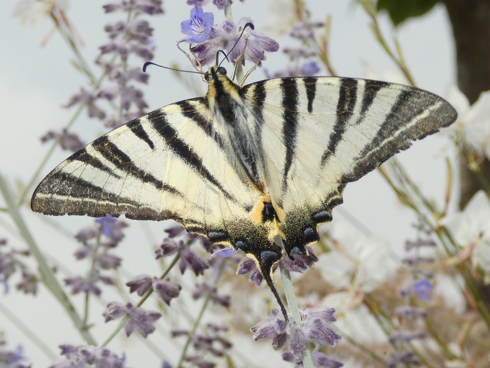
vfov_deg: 26.6
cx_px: 245
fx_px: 779
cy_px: 184
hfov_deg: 34.9
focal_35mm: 55
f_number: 4
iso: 80
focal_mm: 9.9
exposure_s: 1/400
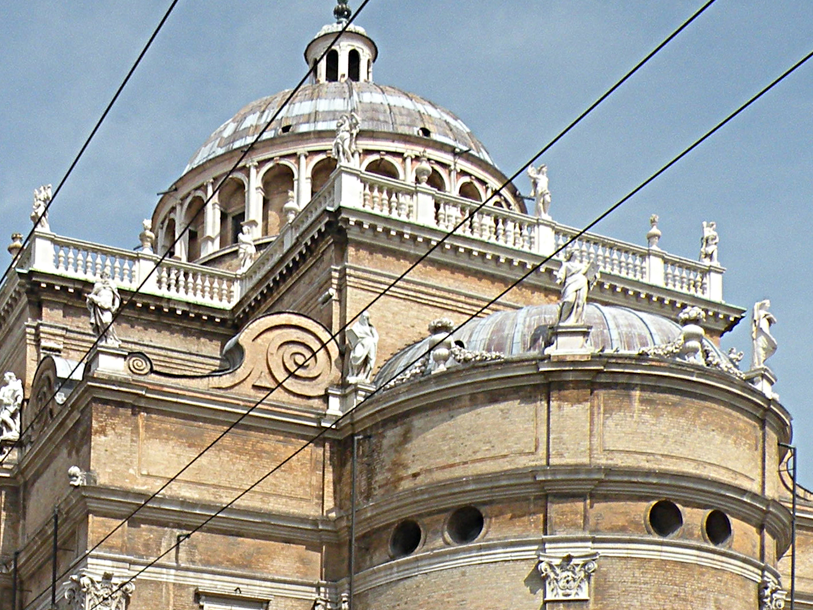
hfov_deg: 32.4
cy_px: 597
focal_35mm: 59
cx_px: 258
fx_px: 1386
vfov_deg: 23.8
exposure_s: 1/246
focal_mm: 4.7
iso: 64
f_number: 7.1
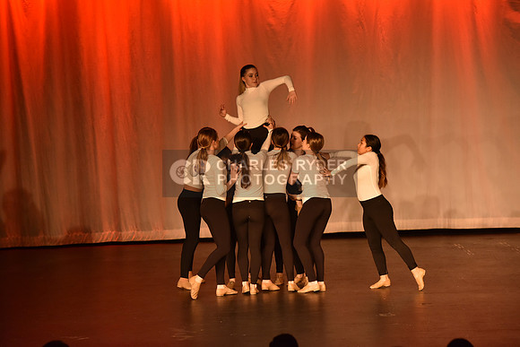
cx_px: 260
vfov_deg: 10.2
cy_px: 174
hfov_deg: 15.2
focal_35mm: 135
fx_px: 1950
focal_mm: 135
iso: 2000
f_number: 4.5
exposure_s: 1/250
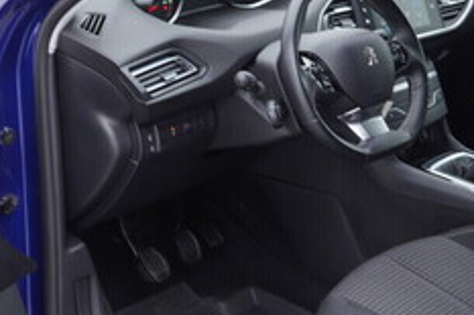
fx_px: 1118
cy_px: 170
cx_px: 230
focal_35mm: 85
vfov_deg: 16.0
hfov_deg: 23.9
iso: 125
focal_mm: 24
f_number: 3.2
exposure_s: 1/50
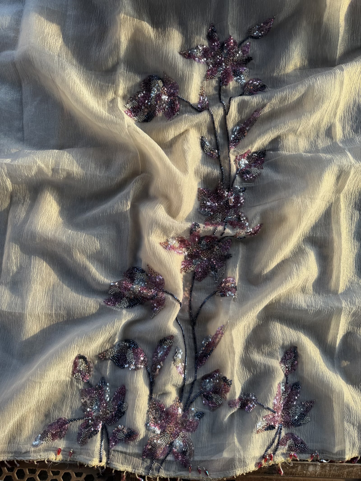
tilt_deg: -82.7
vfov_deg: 71.6
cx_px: 180
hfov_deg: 56.8
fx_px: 334
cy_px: 240
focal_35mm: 24
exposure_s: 1/355
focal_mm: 6.76
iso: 80
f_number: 1.78
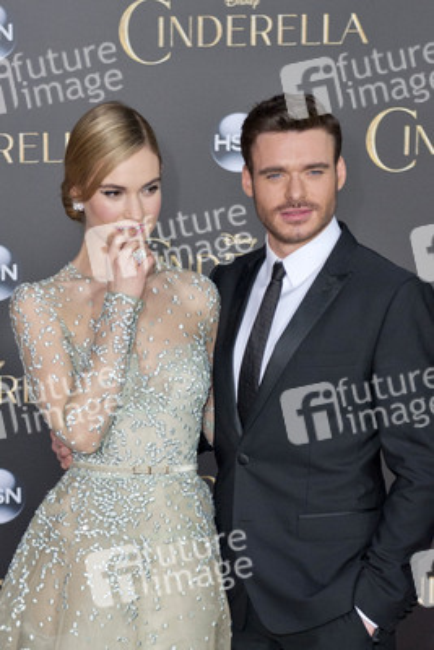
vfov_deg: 35.6
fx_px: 1012
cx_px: 217
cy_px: 325
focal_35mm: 56
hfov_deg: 24.2
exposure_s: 1/400
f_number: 4
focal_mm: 56
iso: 400
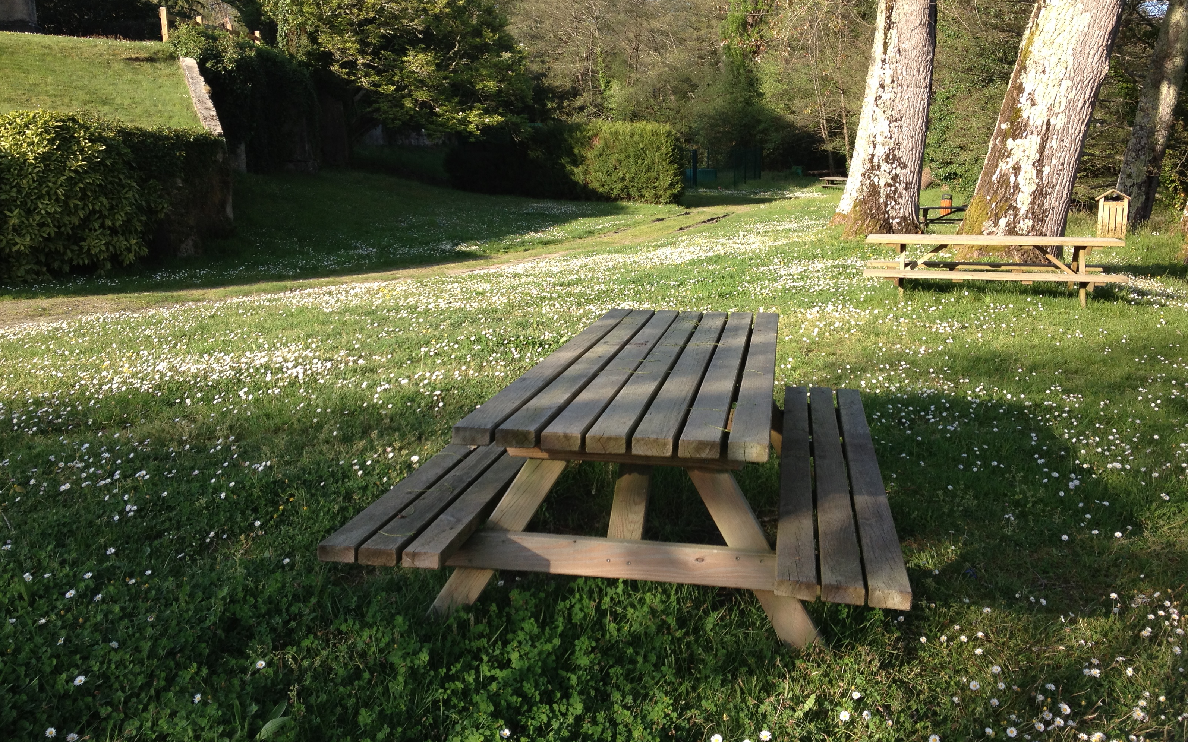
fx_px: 1230
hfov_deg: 51.5
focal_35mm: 38
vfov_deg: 33.6
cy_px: 364
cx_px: 604
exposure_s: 1/472
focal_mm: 4.28
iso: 50
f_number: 2.4
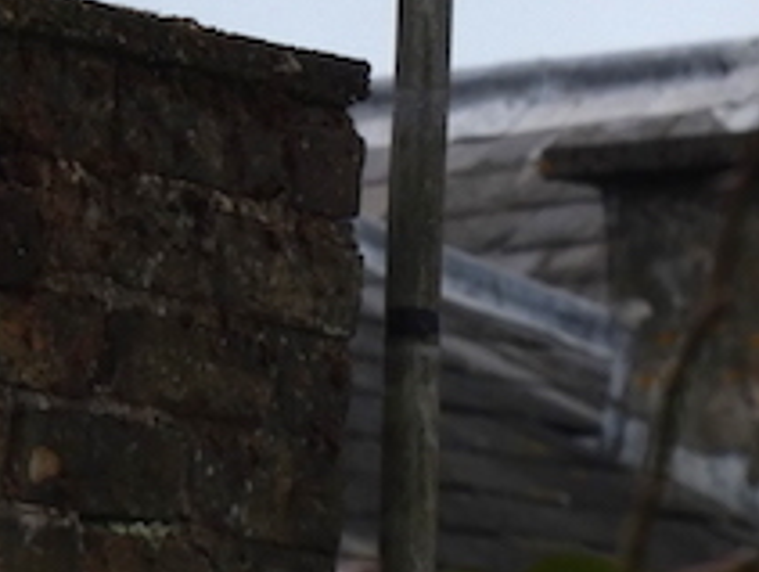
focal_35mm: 1136
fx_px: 24951
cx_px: -58
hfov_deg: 1.7
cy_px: -335
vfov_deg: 1.3
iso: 80
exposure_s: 1/400
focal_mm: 58.9
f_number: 5.6
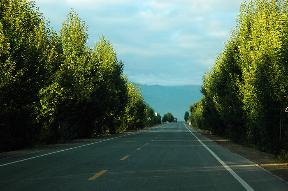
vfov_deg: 13.0
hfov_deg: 19.5
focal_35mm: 105
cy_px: 96
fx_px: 839
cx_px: 144
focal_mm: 70
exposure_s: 1/160
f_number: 8
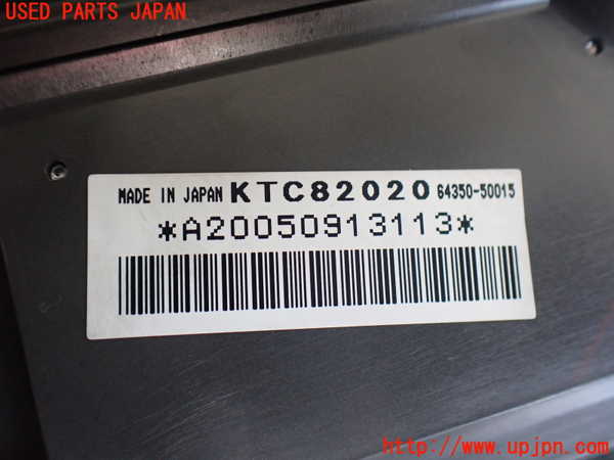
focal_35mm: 30
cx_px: 307
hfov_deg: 60.0
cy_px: 230
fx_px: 532
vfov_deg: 46.8
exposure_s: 1/125
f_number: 2.3
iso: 400
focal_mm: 5.4
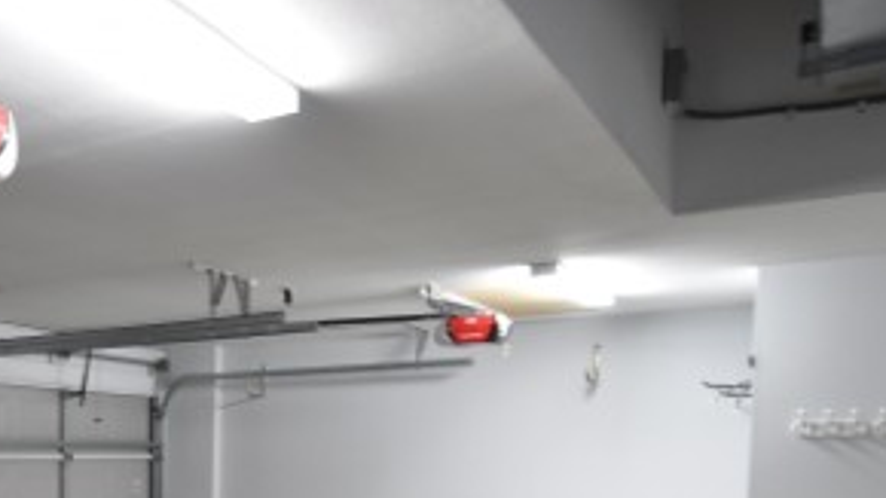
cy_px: 489
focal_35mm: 39
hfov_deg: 46.2
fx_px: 916
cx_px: 73
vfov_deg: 28.7
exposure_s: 1/30
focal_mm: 10
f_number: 3.5
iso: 800
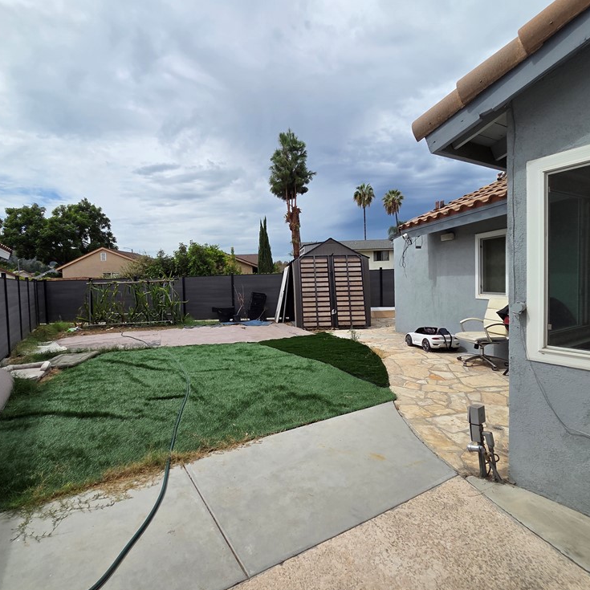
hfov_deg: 87.1
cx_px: 261
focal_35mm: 16
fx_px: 309
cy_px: 294
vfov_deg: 87.4
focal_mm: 2.2
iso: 50
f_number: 2.2
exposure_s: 1/3381
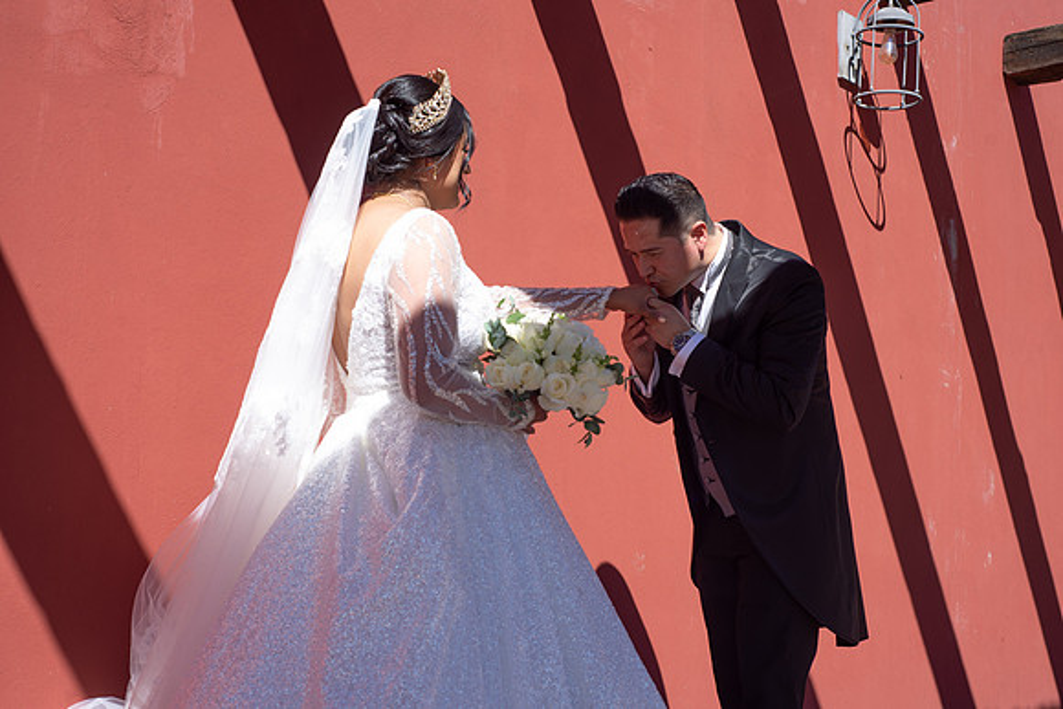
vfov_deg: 27.0
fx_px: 1477
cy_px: 354
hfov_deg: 39.6
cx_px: 532
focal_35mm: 50
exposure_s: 1/250
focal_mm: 50
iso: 100
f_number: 6.3
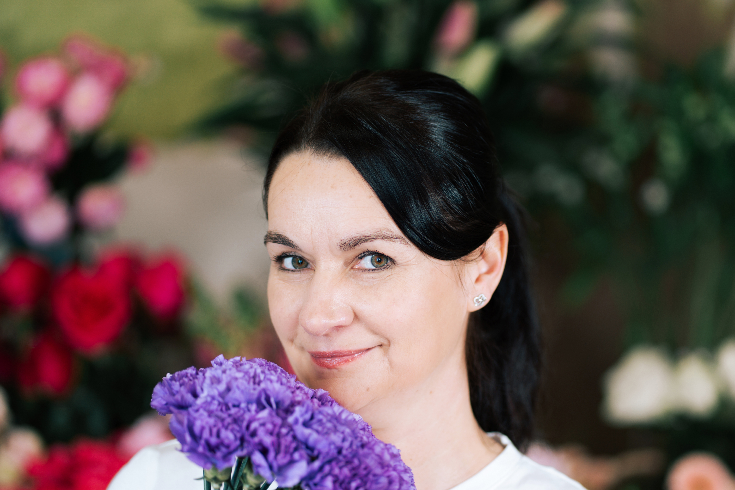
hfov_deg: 23.9
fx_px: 1735
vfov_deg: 16.1
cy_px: 245
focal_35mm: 85
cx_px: 368
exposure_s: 1/100
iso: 100
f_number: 2
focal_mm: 85
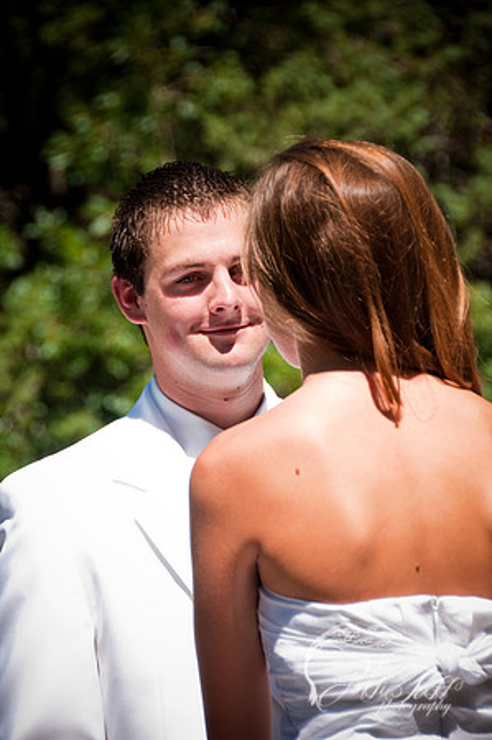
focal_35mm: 202
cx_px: 246
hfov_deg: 6.8
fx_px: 4161
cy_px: 370
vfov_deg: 10.2
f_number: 5.6
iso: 500
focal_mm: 135
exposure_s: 1/400
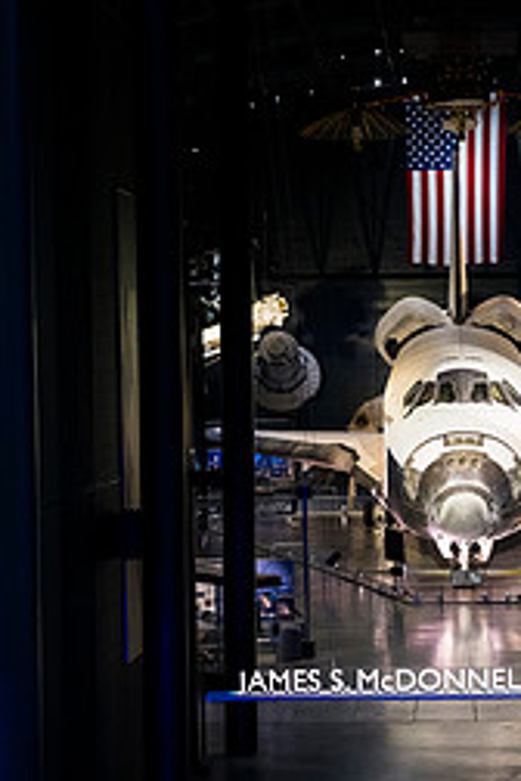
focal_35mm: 84
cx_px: 437
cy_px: 471
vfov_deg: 24.1
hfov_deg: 16.1
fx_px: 1823
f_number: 2.8
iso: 1400
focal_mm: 47
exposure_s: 1/200
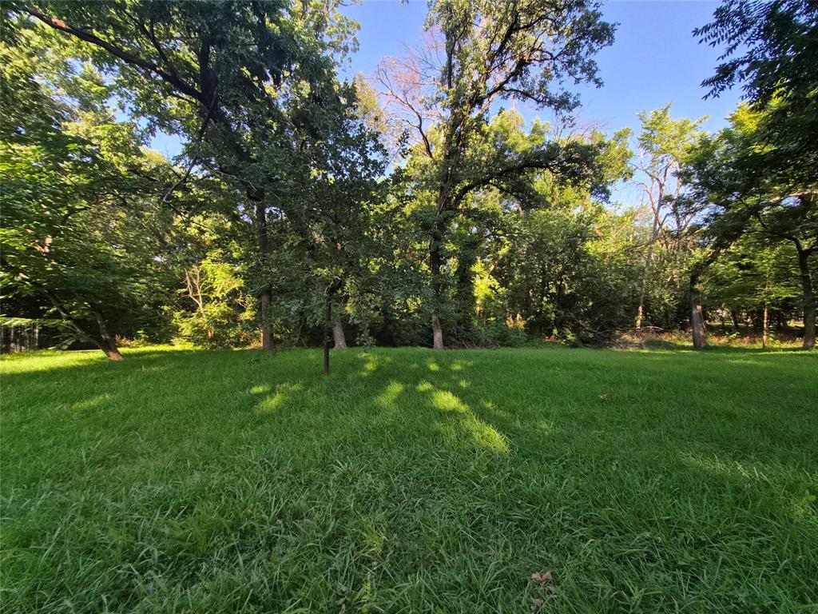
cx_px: 409
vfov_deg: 89.9
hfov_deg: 106.2
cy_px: 307
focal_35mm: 13
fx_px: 307
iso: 25
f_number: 2.2
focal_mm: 1.7
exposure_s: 1/164
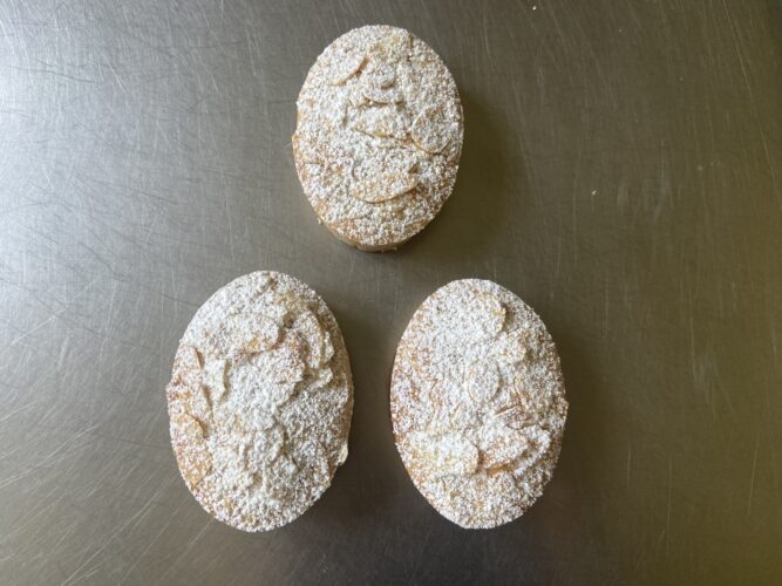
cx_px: 391
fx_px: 587
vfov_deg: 53.0
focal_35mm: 26
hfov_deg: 67.3
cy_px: 293
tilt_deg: -83.1
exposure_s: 1/105
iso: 125
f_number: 1.8
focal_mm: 4.25
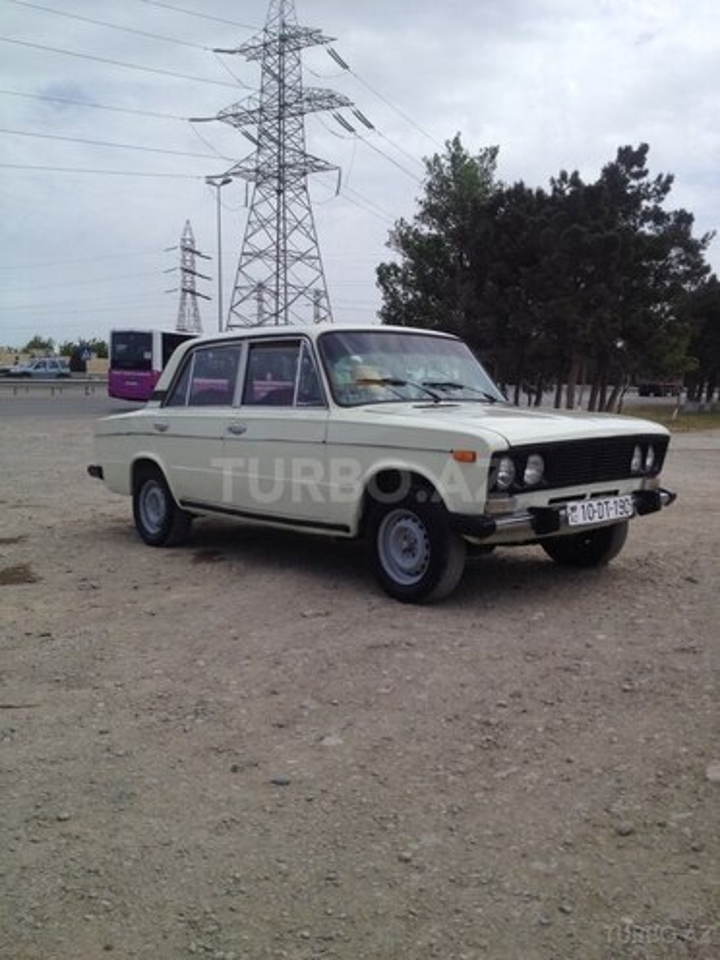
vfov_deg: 52.6
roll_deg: -1.8
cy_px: 480
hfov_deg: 40.7
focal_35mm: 35
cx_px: 360
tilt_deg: -2.5
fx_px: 971
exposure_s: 1/2513
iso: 50
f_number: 2.4
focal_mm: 4.28
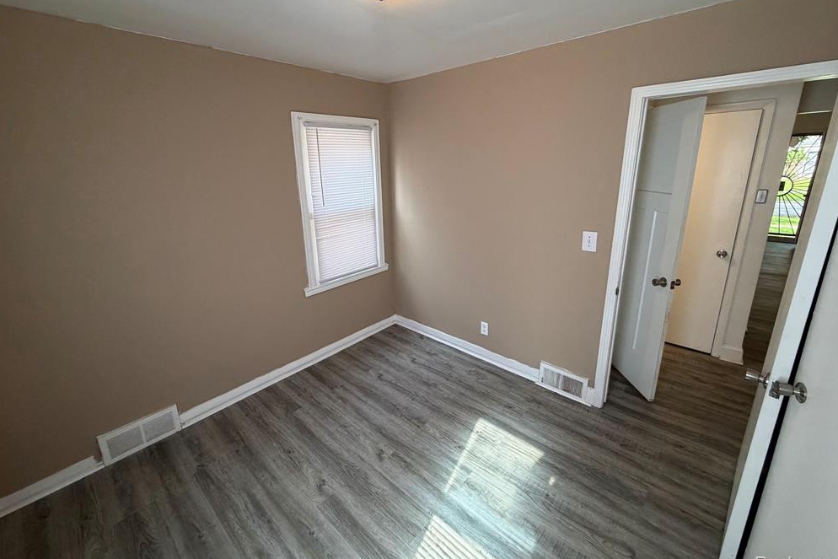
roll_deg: +1.3
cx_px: 409
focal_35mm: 15
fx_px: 349
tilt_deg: -14.1
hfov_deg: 100.4
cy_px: 253
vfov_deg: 77.1
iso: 320
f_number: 2.2
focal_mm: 2.22
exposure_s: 1/120
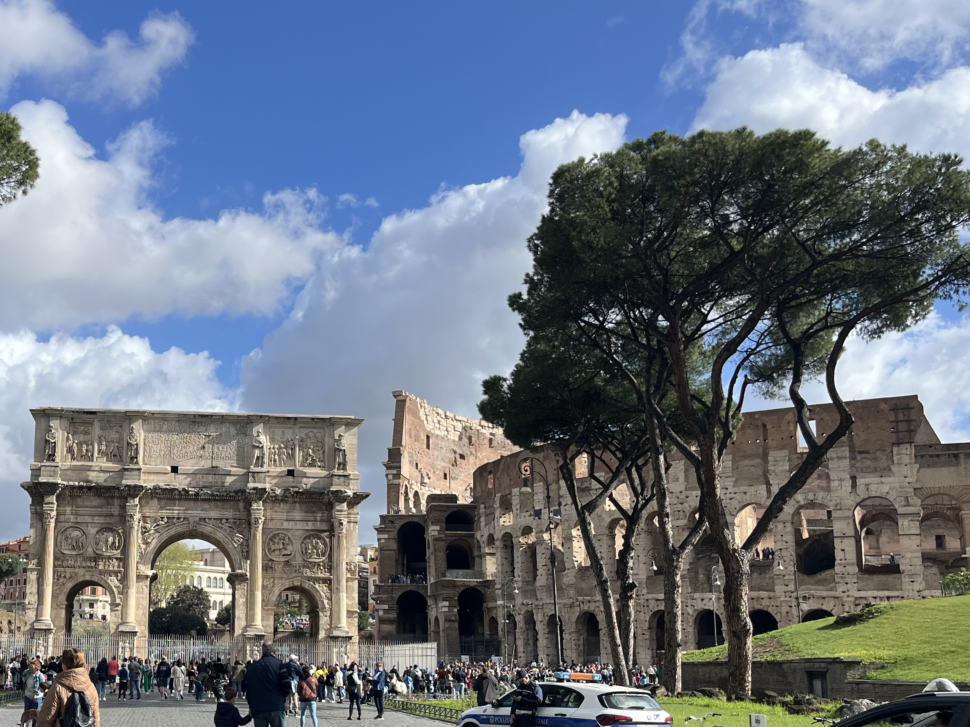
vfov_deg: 34.9
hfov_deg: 43.9
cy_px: 476
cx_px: 218
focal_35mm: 41
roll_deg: -0.2
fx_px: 1149
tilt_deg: +7.6
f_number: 1.6
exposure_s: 1/3311
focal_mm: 5.1
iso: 50
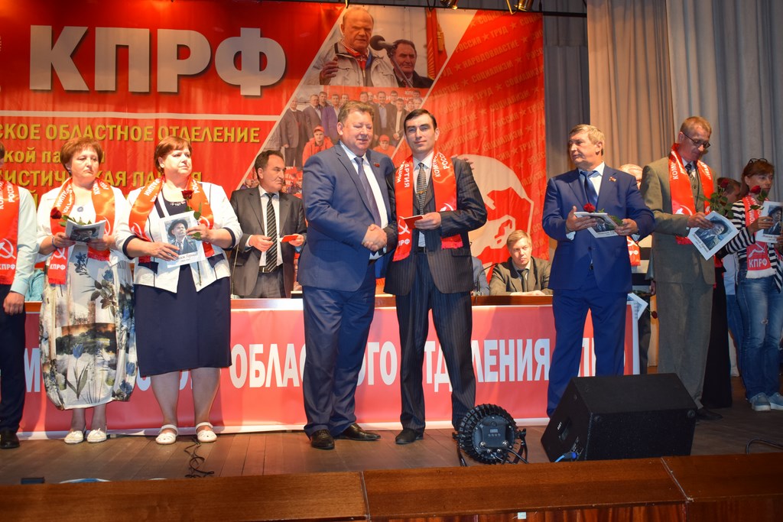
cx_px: 392
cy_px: 261
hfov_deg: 49.5
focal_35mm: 39
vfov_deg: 34.2
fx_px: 848
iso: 800
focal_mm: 26
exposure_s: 1/100
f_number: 5
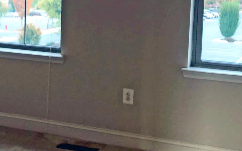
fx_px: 561
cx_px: 52
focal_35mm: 85
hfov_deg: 24.0
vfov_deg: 15.3
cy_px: 37
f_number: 1.8
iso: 25
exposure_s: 1/30
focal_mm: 3.99
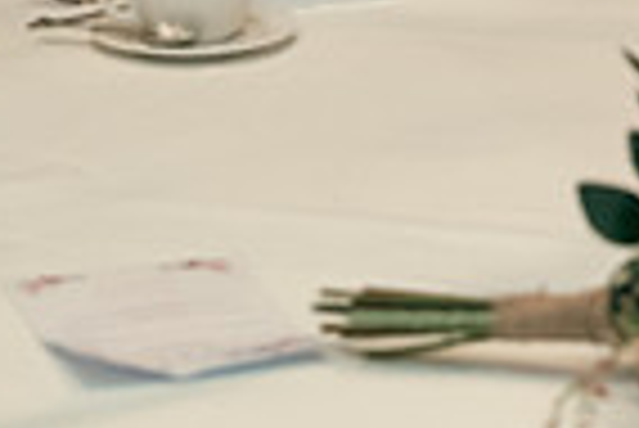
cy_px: -439
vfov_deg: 5.2
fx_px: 4655
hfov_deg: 7.6
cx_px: 1098
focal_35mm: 262
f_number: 3.5
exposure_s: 1/160
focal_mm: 64
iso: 2500
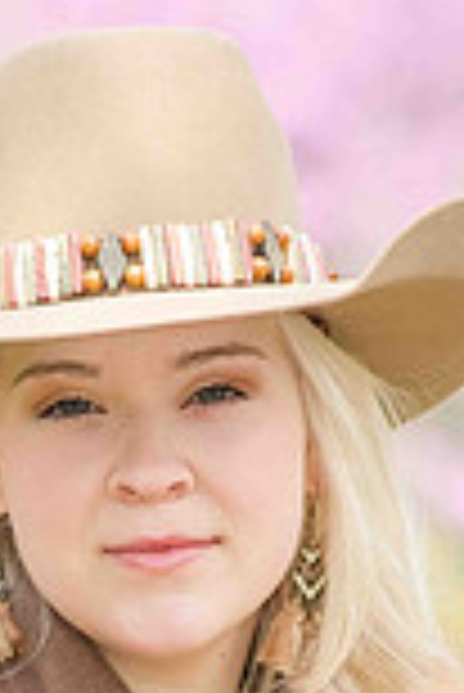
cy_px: 621
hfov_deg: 2.8
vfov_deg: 4.1
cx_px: 59
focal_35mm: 496
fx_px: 9567
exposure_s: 1/1600
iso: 640
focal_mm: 170
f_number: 7.1
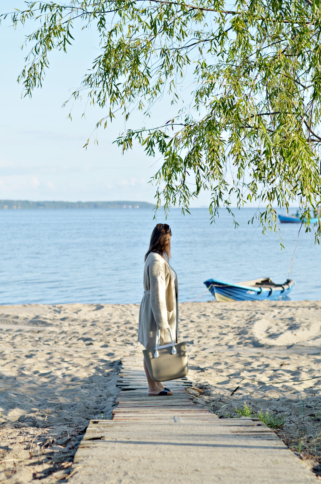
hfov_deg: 18.1
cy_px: 242
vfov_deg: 27.0
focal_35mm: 75
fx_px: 1008
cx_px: 160
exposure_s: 1/1000
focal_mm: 50
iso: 100
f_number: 2.8
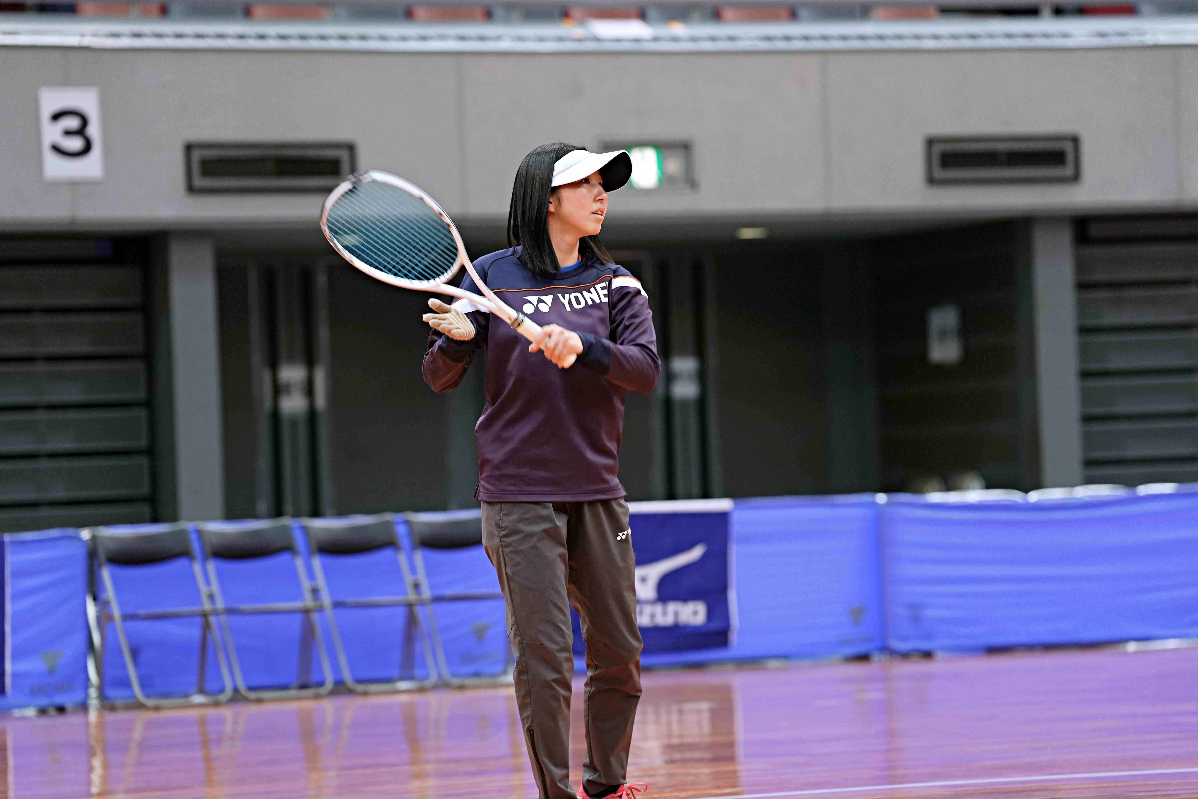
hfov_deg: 13.7
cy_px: 400
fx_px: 4991
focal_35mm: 150
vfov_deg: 9.1
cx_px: 599
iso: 1250
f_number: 3.2
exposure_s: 1/250
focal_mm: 150
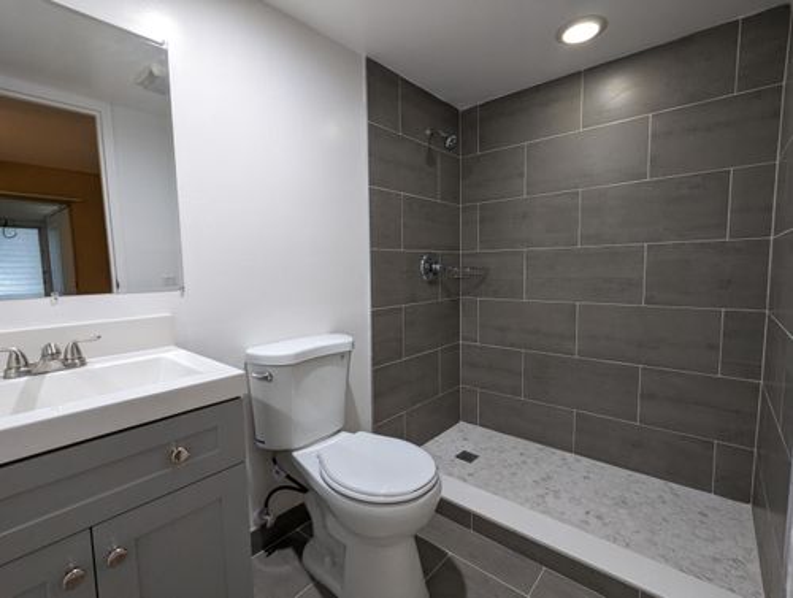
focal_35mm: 16
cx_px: 396
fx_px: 367
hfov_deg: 94.4
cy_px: 299
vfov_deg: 78.3
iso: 74
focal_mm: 2.35
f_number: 2.2
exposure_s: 1/24
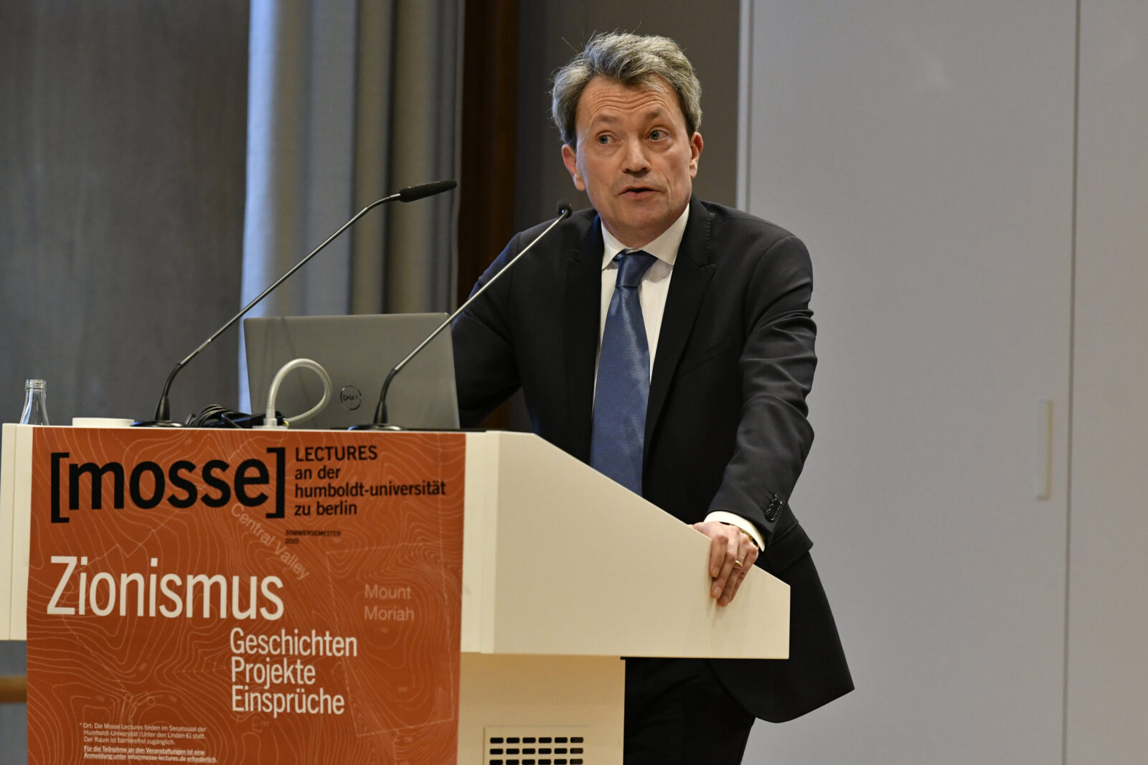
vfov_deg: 5.1
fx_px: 8608
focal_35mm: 270
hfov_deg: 7.6
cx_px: 574
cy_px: 382
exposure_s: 1/400
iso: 3200
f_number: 4.5
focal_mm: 180
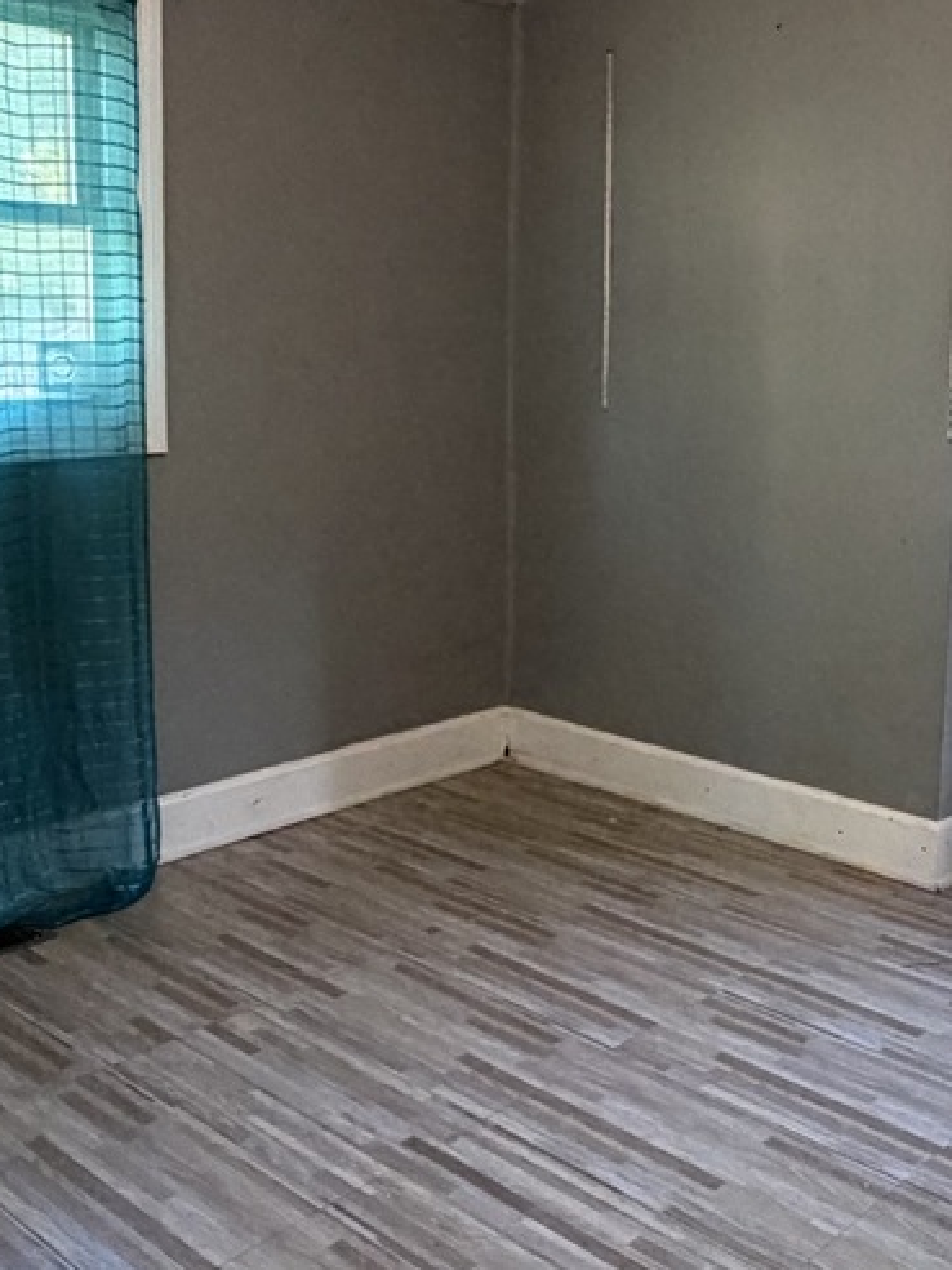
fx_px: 1503
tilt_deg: -7.8
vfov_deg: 45.5
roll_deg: -1.6
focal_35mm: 41
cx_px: 748
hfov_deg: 34.2
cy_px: 506
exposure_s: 1/60
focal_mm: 2.22
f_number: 2.2
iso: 500
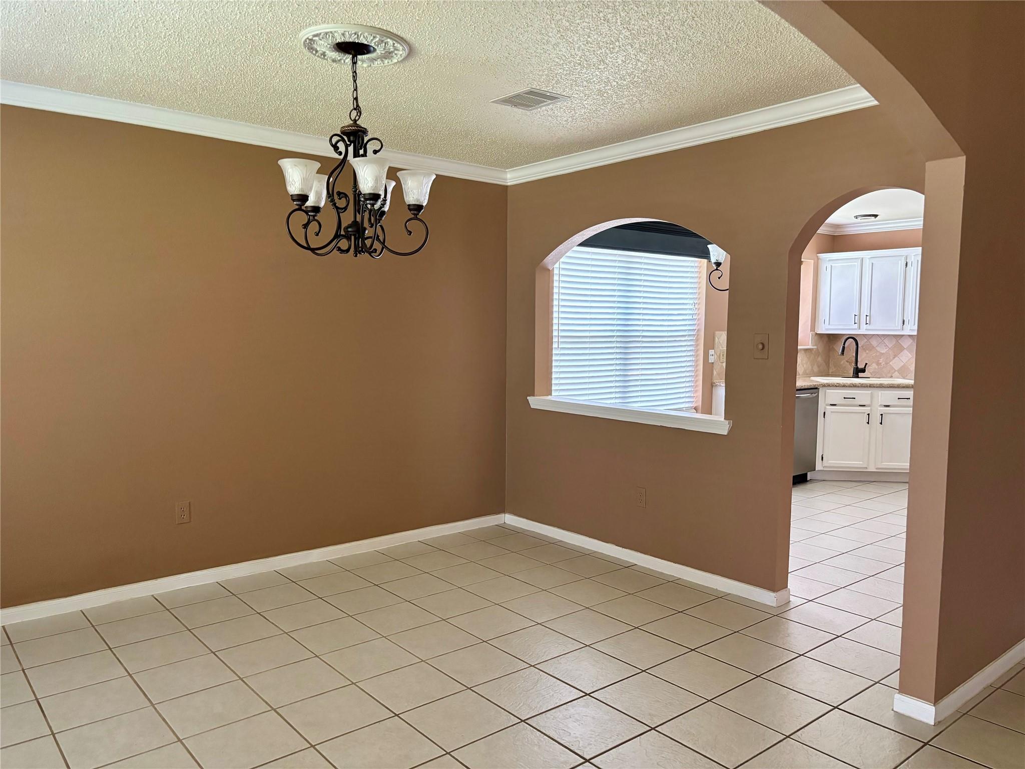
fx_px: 770
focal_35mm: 26
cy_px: 384
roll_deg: -0.3
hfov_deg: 67.3
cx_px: 512
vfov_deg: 53.1
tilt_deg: -5.2
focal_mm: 5.96
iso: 320
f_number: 1.6
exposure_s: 1/60
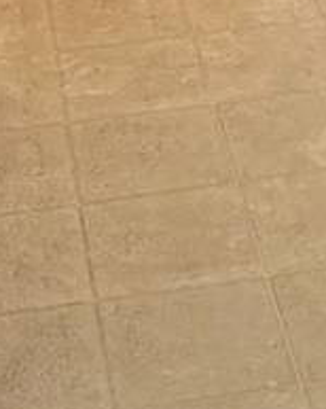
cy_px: -526
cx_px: 400
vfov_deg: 11.3
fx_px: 1764
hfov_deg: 10.4
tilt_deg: -10.6
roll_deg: -1.5
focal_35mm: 146
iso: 200
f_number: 1.78
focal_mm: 6.76
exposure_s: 1/60
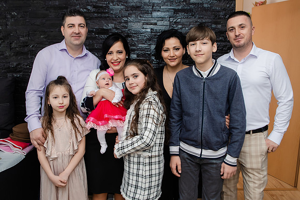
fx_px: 263
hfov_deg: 59.3
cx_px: 144
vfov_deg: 41.4
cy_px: 83
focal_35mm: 32
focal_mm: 24
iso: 500
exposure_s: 1/250
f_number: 3.5
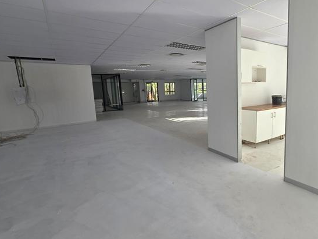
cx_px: 206
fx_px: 175
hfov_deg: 82.4
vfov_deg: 68.7
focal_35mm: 19
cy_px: 113
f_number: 1.9
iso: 20
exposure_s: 1/103
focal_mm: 2.2
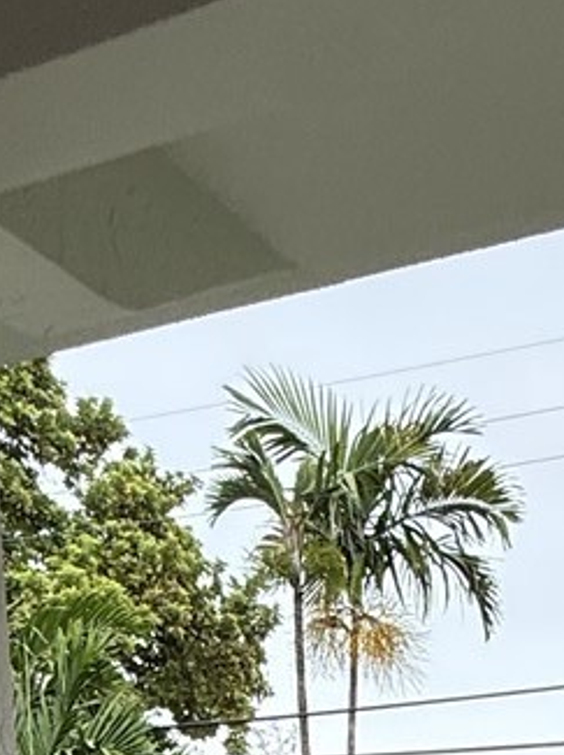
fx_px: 1502
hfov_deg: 20.0
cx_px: 673
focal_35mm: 69
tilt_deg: -9.1
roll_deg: -2.7
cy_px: 1440
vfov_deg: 19.3
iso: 50
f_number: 2.2
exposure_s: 1/256
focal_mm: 2.22
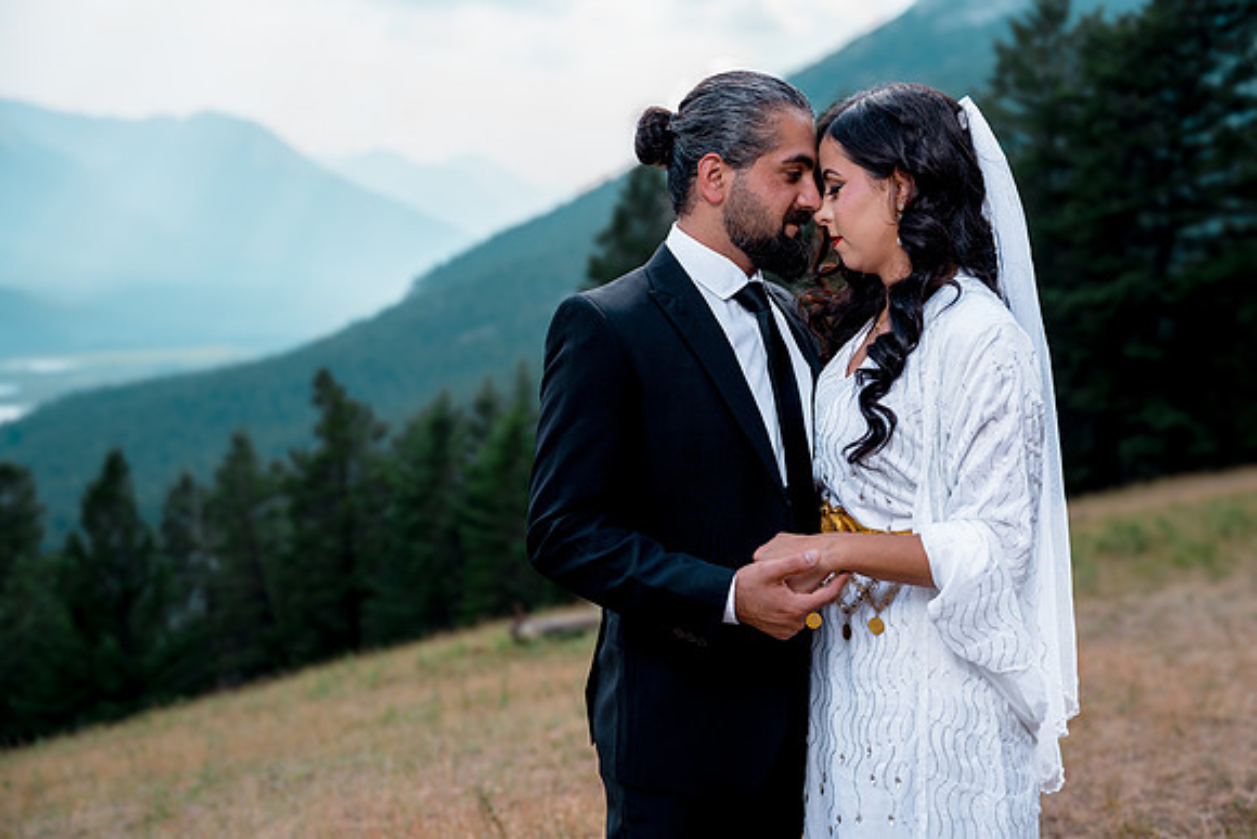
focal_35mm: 36
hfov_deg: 53.1
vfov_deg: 36.9
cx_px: 628
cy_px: 420
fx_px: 1257
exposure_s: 1/1000
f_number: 2.8
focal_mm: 36
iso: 100
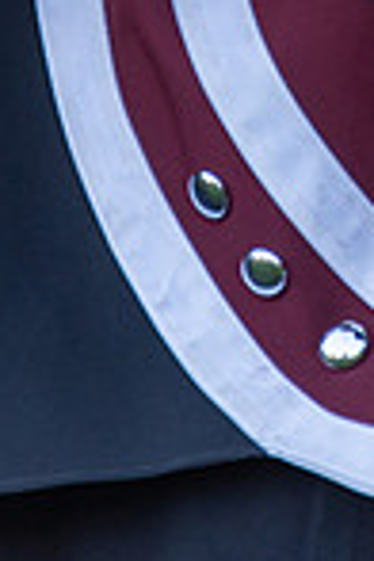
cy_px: -274
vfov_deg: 0.7
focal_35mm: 2853
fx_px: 44456
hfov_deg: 0.5
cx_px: 417
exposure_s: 1/250
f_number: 6.3
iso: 800
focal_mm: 600
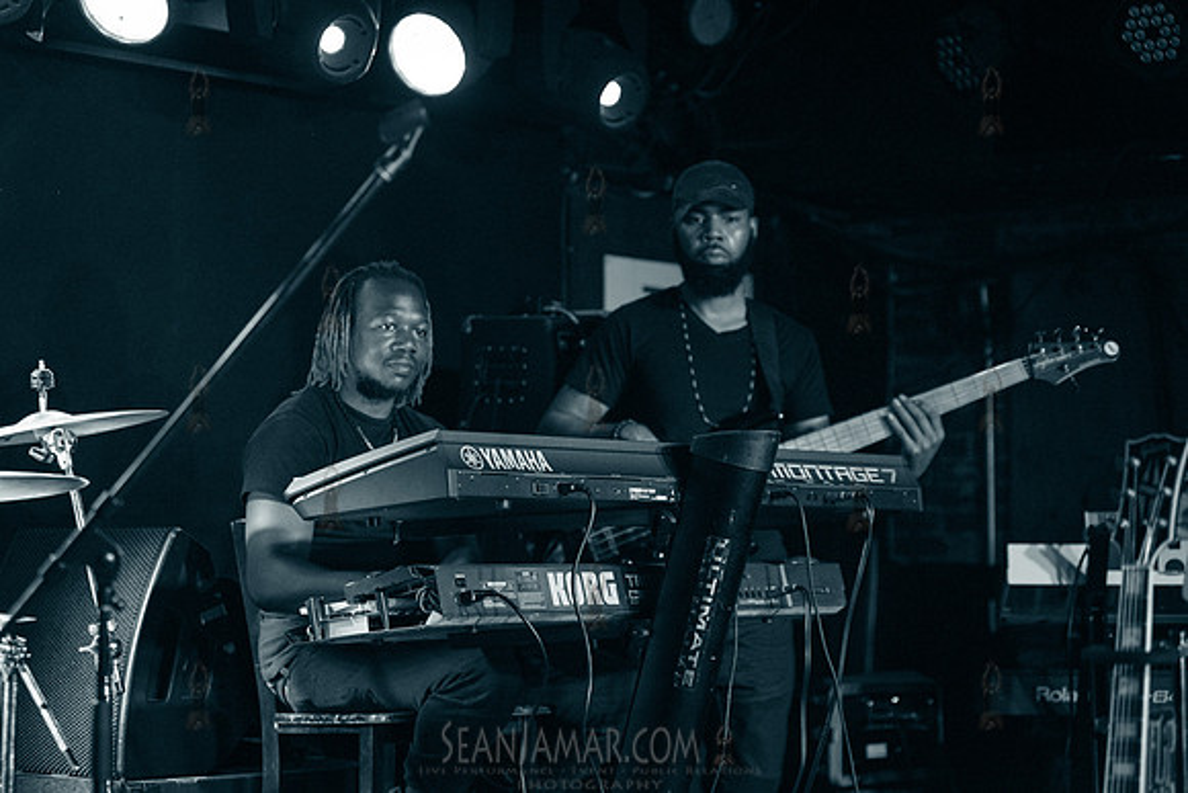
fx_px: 2640
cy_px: 396
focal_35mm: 80
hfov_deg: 25.4
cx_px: 594
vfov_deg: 17.1
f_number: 2.8
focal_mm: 80
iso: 4000
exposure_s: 1/320
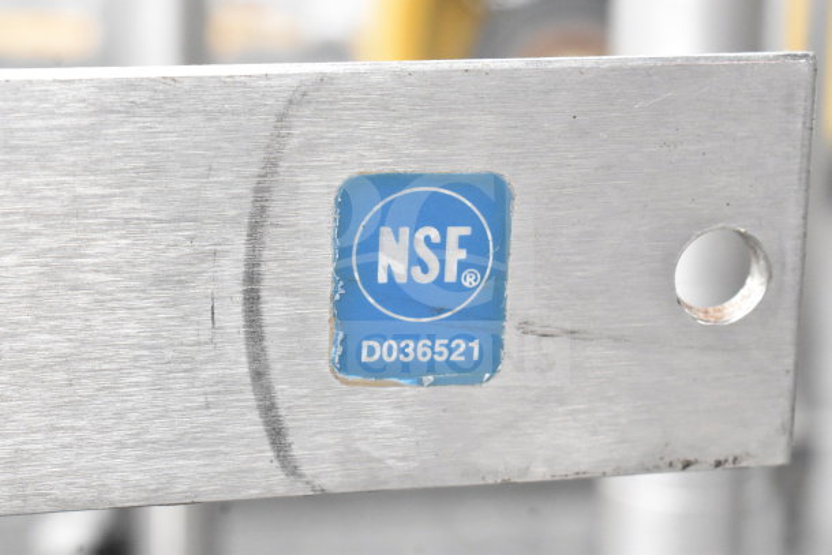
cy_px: 278
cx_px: 416
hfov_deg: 24.6
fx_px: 1907
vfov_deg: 16.6
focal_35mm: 82
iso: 6400
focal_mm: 55
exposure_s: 1/500
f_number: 11
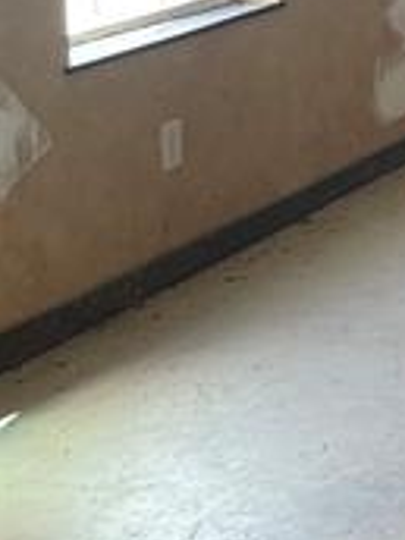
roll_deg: -0.6
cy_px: -119
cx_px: 901
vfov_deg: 16.2
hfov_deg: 11.1
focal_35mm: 116
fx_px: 1810
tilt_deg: -1.9
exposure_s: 1/109
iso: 125
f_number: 1.6
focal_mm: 4.2
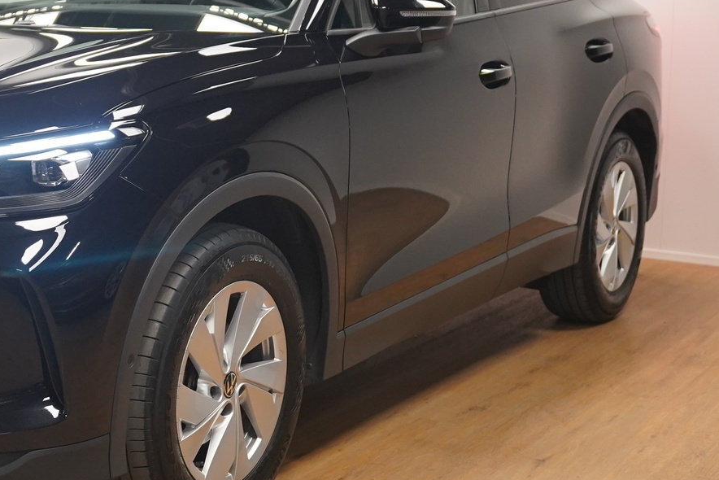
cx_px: 75
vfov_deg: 17.9
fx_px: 1518
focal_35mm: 76
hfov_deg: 25.8
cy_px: 192
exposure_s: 1/160
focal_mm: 28
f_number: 2.8
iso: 2000
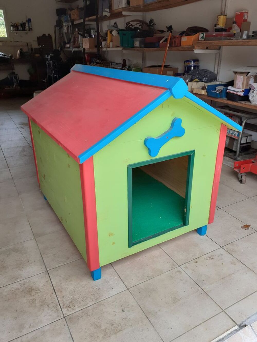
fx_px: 267
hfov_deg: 51.4
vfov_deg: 65.3
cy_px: 171
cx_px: 128
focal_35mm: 27
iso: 50
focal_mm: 3.6
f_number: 1.9
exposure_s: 1/100
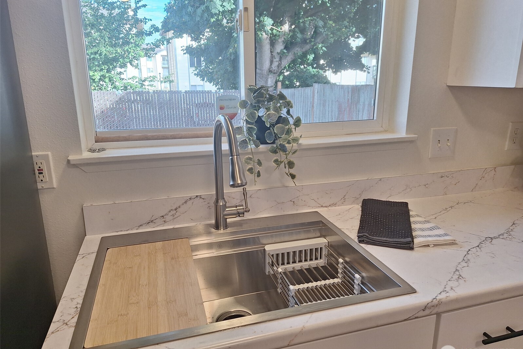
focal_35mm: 24
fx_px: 349
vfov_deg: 53.1
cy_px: 170
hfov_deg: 73.7
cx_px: 262
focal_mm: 5.54
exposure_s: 1/139
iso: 40
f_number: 1.8
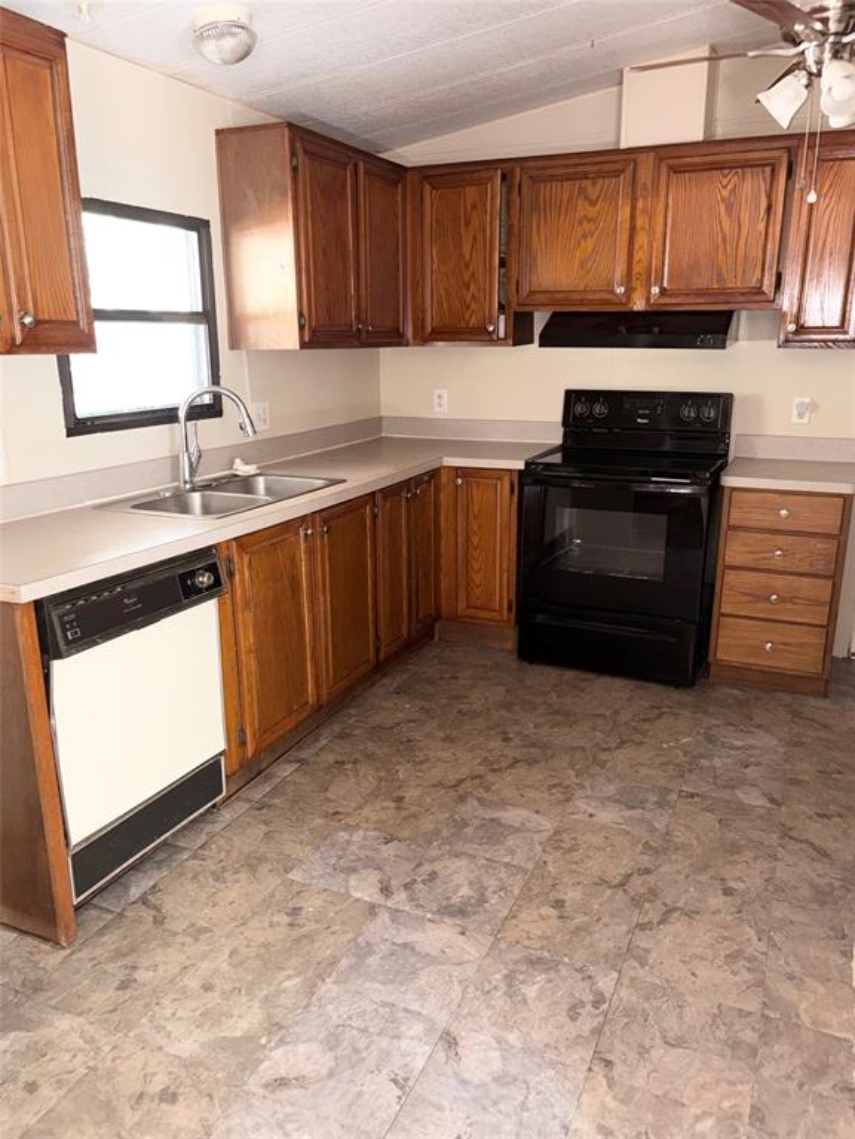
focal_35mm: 26
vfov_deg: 67.3
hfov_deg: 53.1
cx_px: 428
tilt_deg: -14.4
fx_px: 856
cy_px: 570
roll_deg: -0.3
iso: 125
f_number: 1.6
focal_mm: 5.96
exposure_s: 1/9
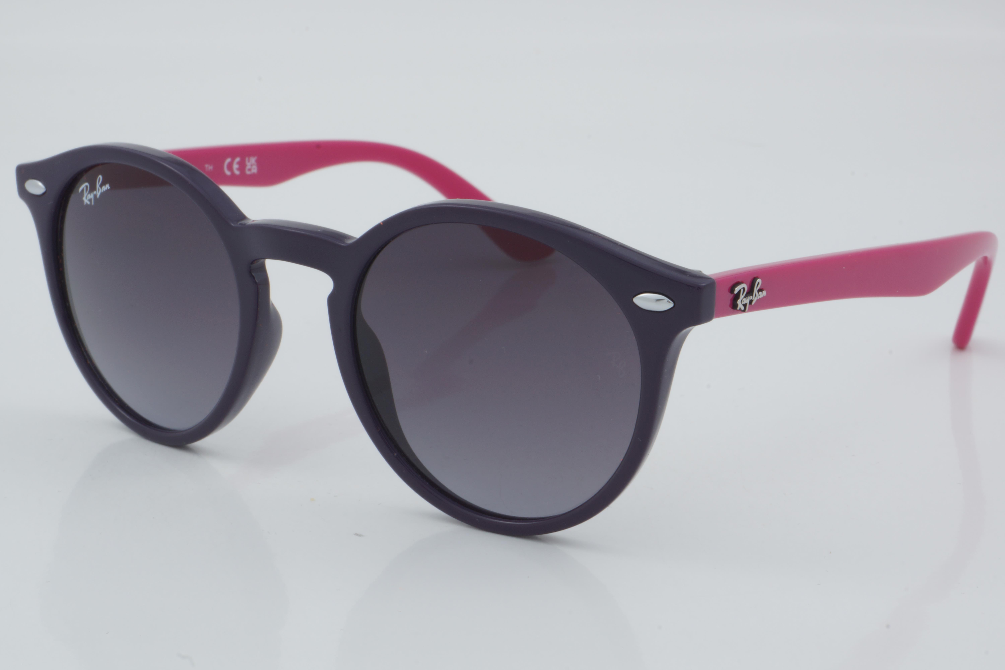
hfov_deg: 27.0
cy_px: 335
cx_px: 502
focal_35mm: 75
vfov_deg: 18.2
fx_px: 2094
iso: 100
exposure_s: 1/4
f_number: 29
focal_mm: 50
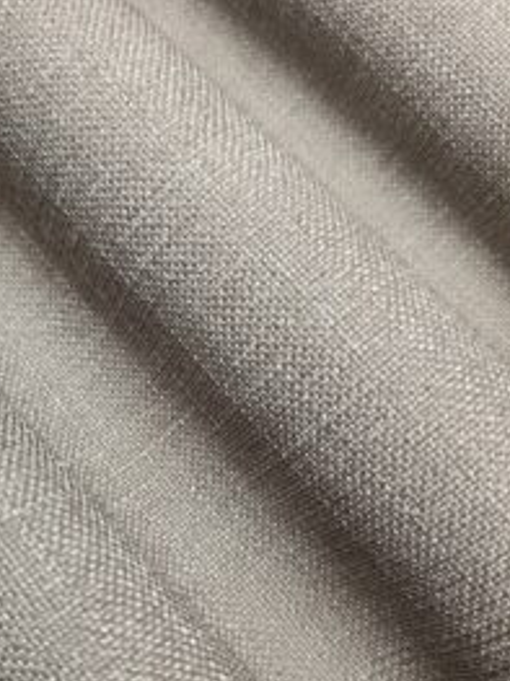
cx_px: 140
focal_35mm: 35
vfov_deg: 52.0
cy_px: 430
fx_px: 688
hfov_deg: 39.8
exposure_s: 1/100
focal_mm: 6.3
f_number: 1.7
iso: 40
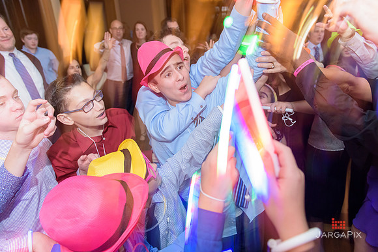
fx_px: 252
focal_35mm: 24
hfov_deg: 73.7
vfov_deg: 53.2
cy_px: 126
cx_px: 189
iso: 1600
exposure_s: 1/15
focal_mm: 24
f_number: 3.2
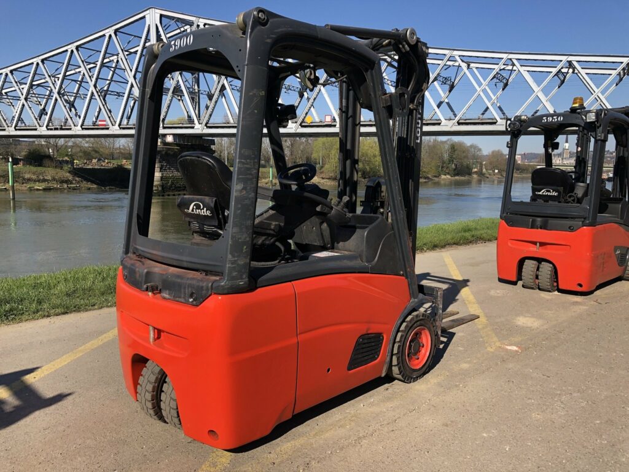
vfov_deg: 49.7
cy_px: 236
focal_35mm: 28
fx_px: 509
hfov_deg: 63.4
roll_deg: -1.4
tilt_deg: -7.1
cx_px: 314
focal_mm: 4
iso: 20
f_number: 1.8
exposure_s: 1/1453
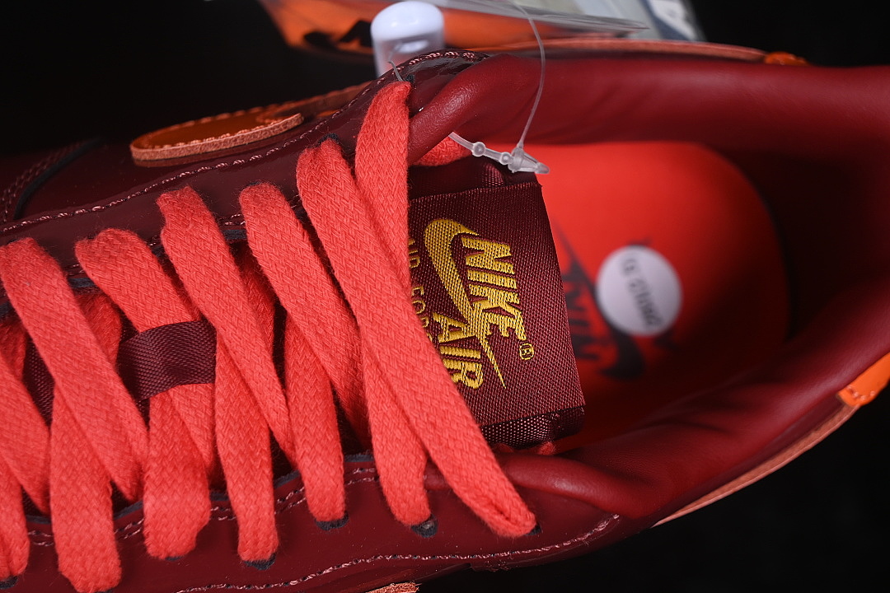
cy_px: 296
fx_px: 1854
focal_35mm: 75
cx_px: 445
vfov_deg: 18.2
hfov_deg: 27.0
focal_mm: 50
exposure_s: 1/60
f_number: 7.1
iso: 160
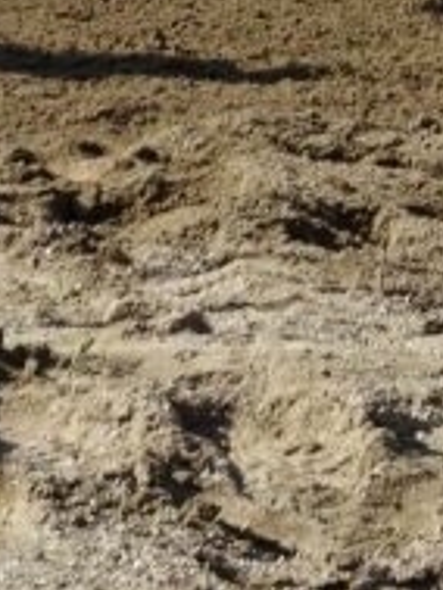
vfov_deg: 8.7
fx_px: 3784
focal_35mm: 222
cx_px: 200
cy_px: -337
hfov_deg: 6.7
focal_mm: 12.01
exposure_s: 1/400
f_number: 5
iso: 80
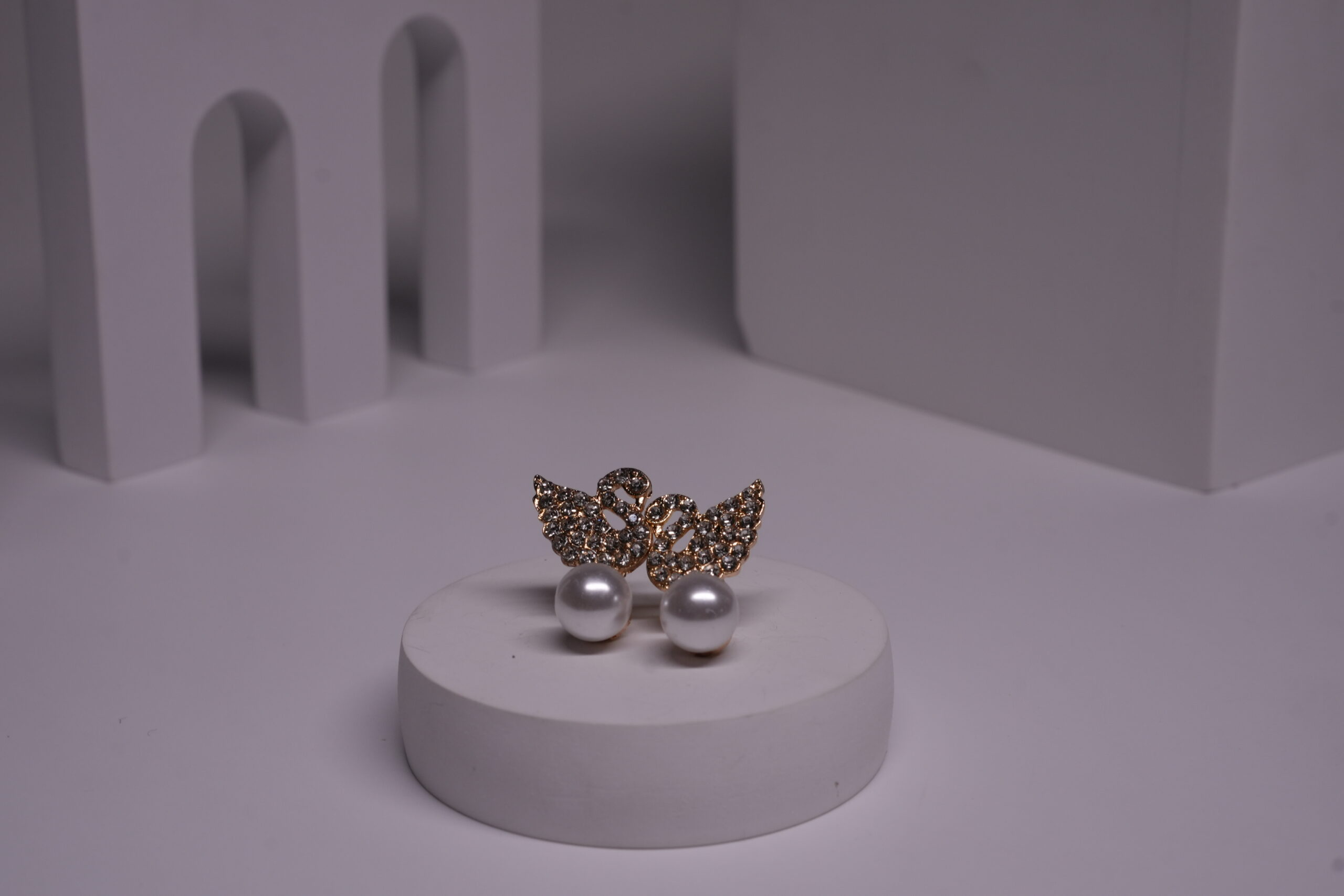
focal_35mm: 52
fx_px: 1941
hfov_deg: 38.2
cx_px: 672
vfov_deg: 26.0
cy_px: 448
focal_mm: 35
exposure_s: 1/100
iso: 320
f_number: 10
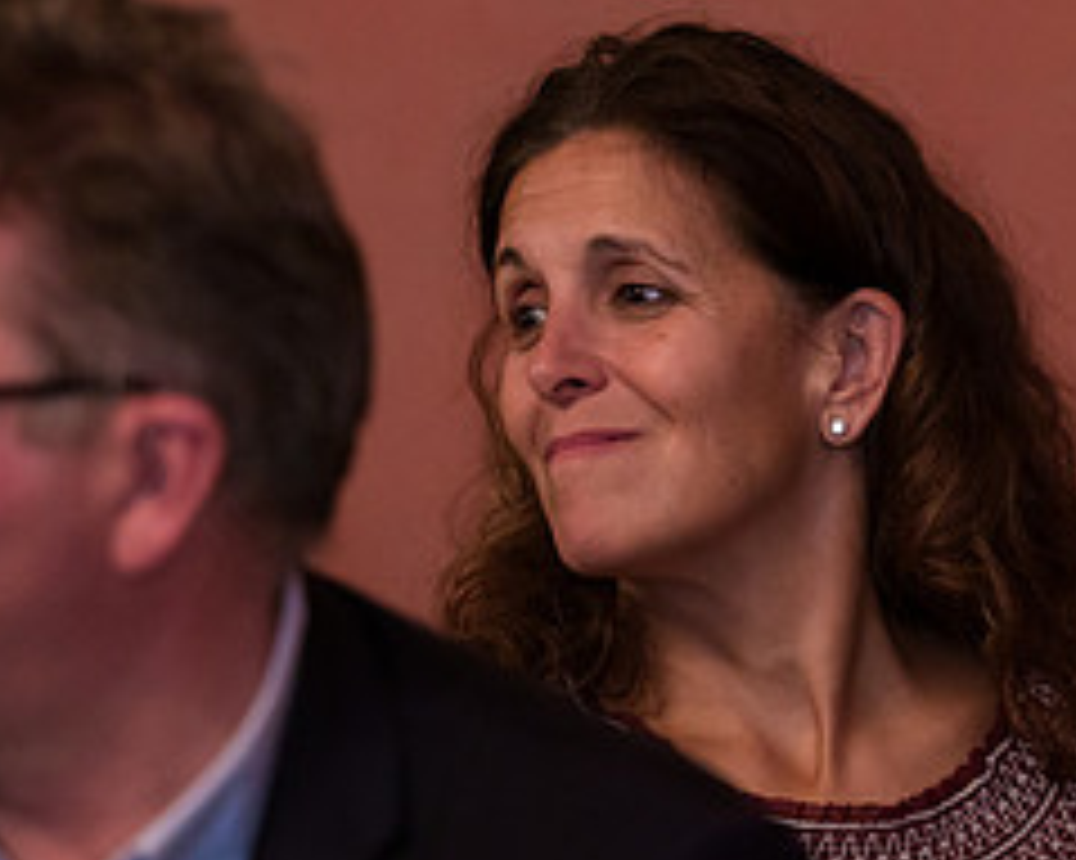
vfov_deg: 3.9
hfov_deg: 4.9
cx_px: 716
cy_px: 468
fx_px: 12701
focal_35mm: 399
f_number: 3.2
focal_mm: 175
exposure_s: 1/200
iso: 3200
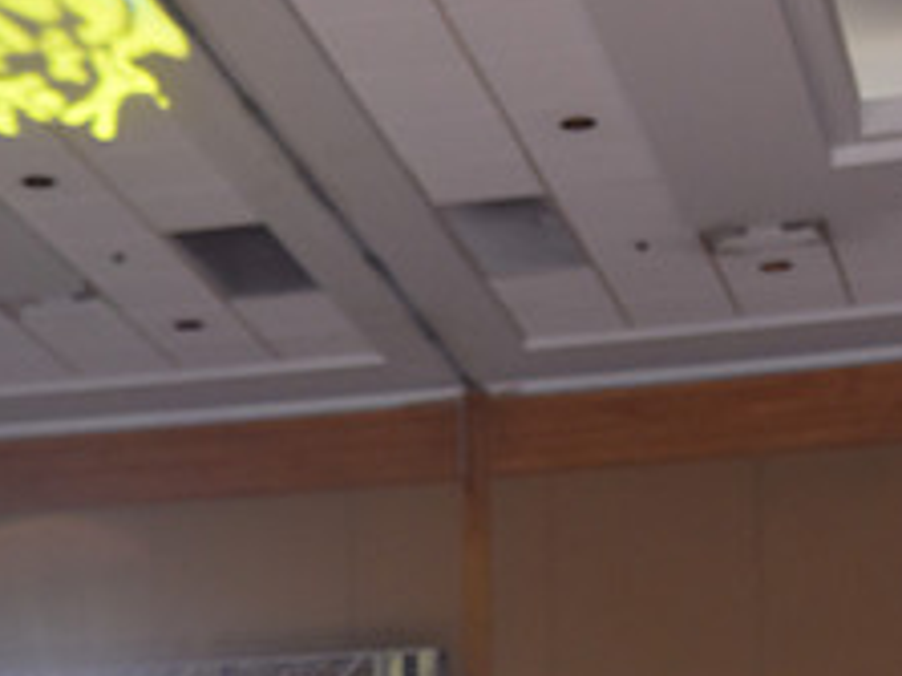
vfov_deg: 11.4
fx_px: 3255
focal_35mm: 125
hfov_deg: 15.7
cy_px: 1024
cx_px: 285
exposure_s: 1/250
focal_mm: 50
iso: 2000
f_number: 5.6
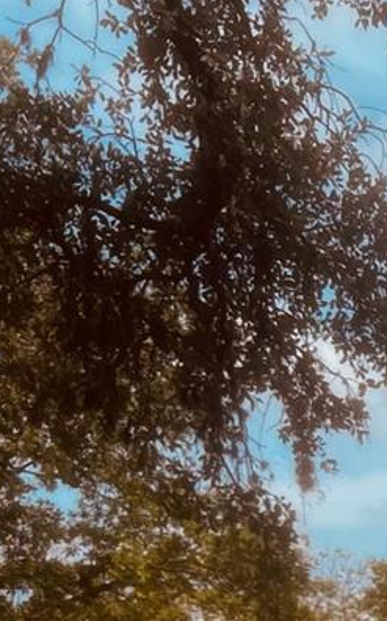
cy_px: 1073
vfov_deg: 16.6
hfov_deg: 10.7
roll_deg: -1.2
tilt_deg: -1.5
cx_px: 885
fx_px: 1808
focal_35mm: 107
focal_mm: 5.7
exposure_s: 1/4444
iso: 50
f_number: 1.5
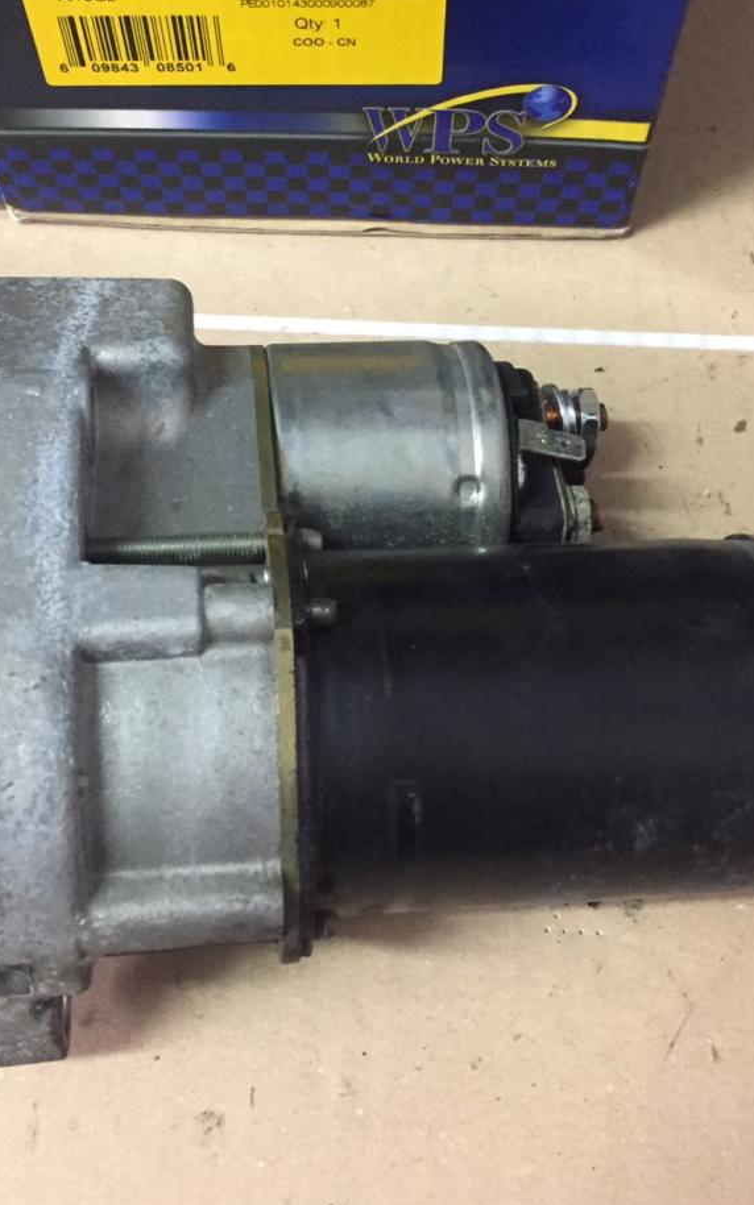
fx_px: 1414
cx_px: 331
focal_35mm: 43
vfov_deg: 45.7
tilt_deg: -58.5
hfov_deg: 29.8
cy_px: 440
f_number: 2.2
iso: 320
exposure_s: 1/17
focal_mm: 4.15
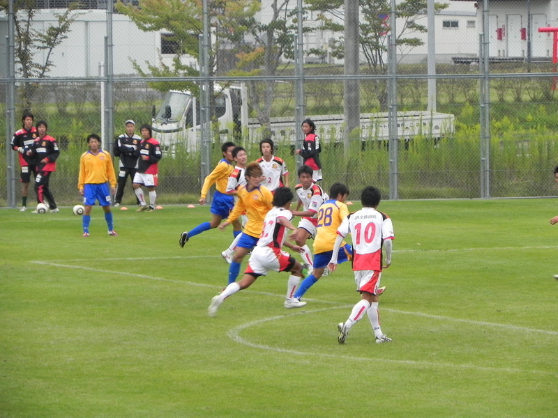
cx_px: 279
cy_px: 209
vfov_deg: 5.1
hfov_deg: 6.8
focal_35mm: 291
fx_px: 4691
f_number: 5
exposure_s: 1/174
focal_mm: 51.8
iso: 160
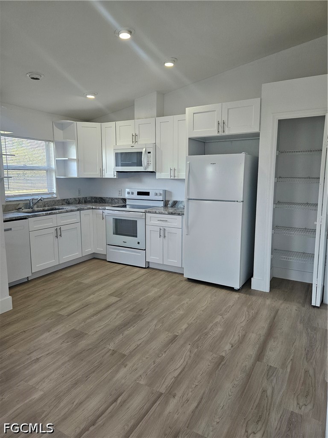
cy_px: 219
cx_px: 164
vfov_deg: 73.9
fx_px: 291
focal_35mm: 23
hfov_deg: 58.9
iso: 200
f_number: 1.8
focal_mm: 5.4
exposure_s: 1/120
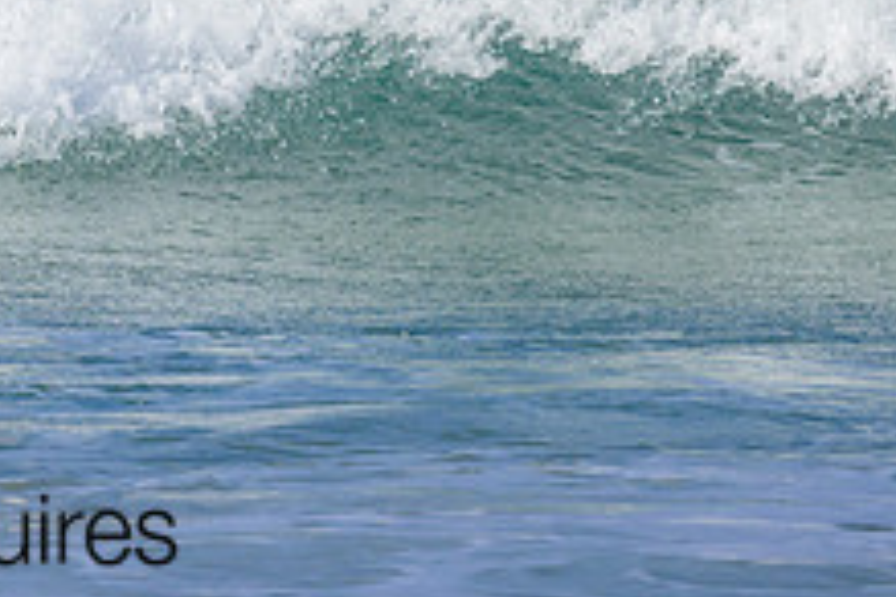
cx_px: -157
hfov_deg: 0.7
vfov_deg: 0.5
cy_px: -444
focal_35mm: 2907
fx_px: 72346
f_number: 6.3
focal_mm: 800
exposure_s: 1/2000
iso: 400
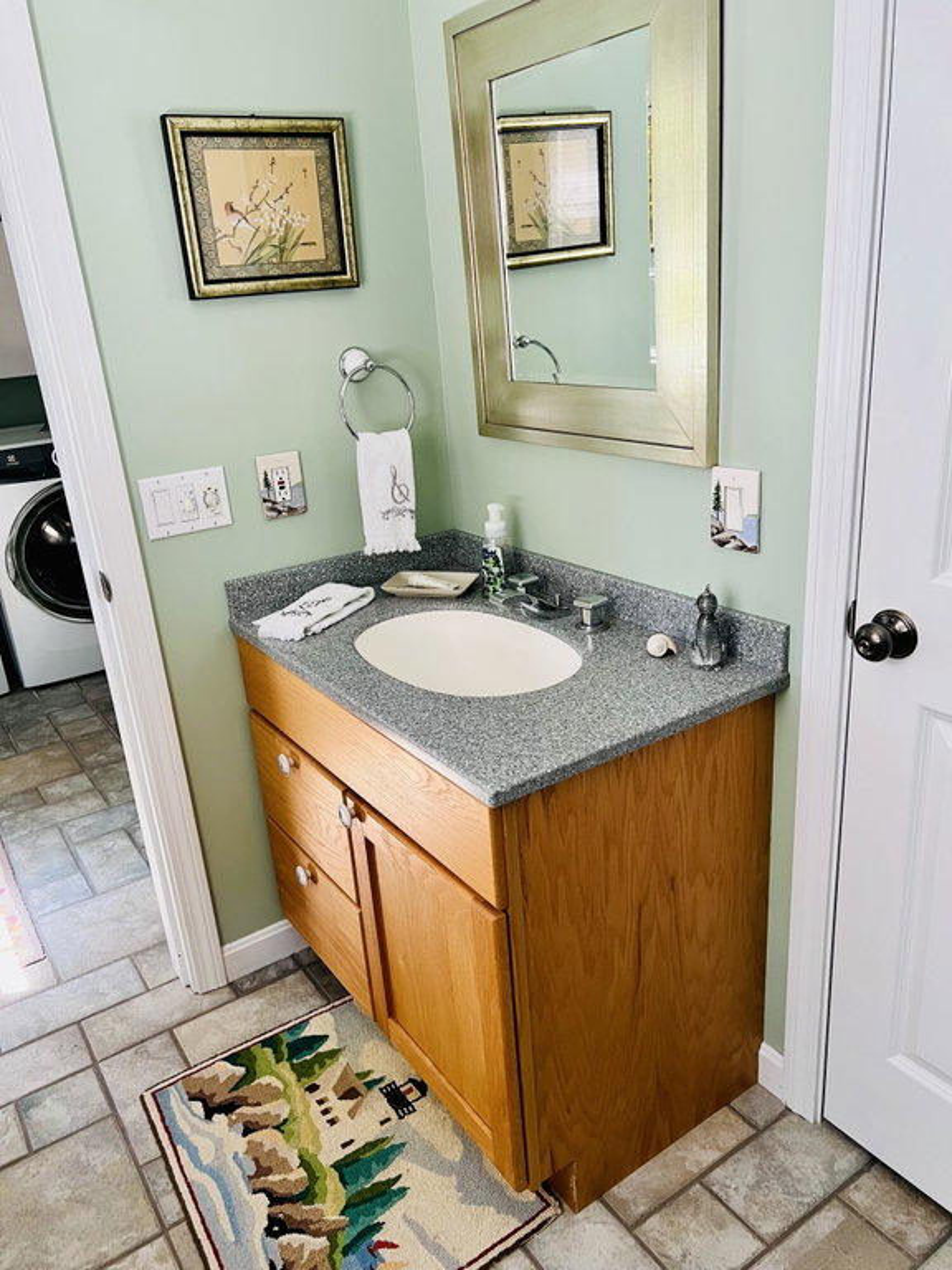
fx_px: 953
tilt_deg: -20.0
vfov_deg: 67.3
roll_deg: +5.4
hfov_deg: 53.1
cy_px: 635
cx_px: 476
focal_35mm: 26
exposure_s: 1/60
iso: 100
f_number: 1.5
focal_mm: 5.7
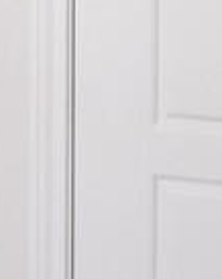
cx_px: -729
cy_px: -291
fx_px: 2291
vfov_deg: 6.7
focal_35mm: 278
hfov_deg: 4.9
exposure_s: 1/60
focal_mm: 4.71
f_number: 1.7
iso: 148
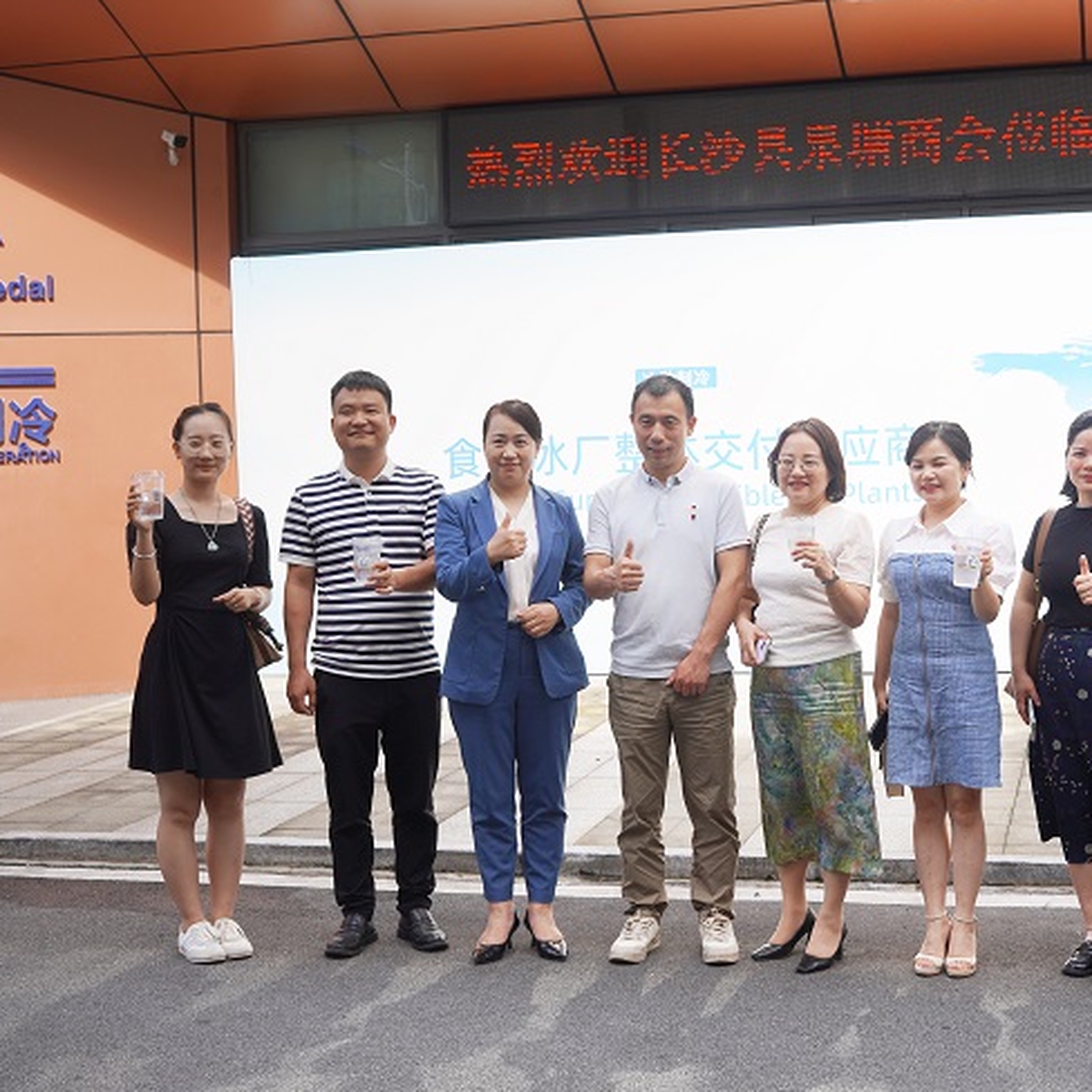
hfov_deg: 35.1
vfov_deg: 35.2
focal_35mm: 48
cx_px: 678
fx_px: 1719
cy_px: 546
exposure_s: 1/500
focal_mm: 24.6
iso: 100
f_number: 4.5
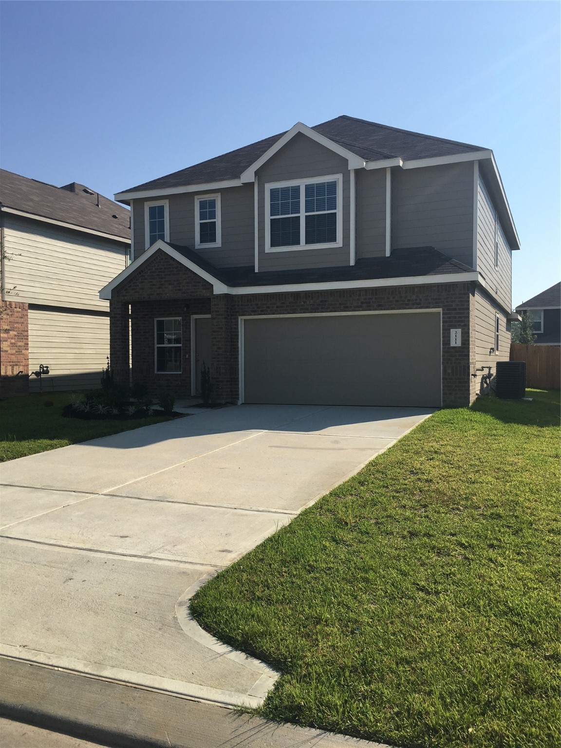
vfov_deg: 61.7
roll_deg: +0.6
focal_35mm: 29
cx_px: 280
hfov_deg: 48.2
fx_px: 627
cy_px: 374
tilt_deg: +0.0
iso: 25
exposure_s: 1/1748
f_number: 2.2
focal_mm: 4.15
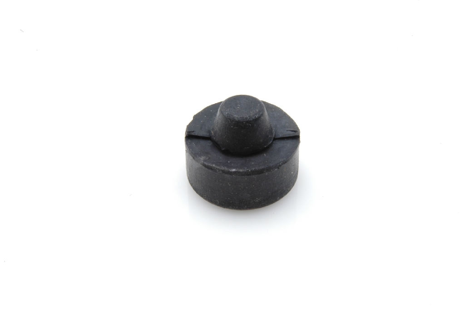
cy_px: 154
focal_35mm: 66
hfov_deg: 30.5
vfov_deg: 20.6
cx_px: 232
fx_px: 851
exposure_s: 1.3
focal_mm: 44
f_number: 29
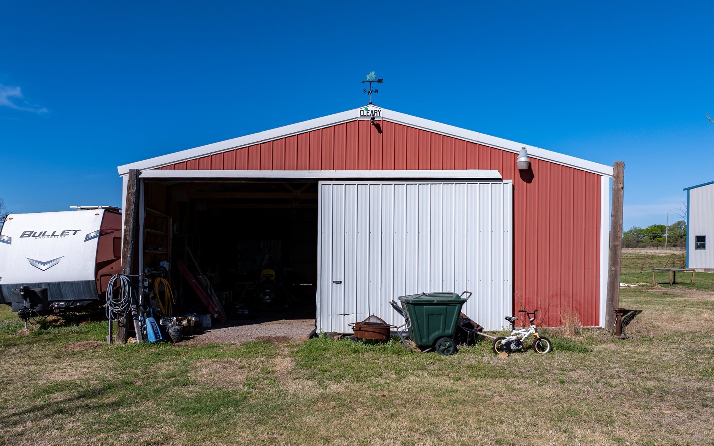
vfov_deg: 47.4
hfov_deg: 70.4
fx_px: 506
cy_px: 261
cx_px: 353
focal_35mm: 26
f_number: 2.8
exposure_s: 1/8000
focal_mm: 12.29
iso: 110
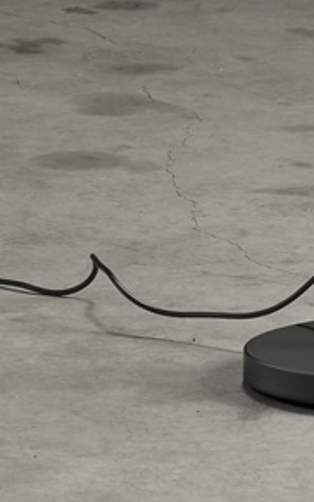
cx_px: 464
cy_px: -662
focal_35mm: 630
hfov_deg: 2.1
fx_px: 8622
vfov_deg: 3.3
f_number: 10
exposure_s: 1/60
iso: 100
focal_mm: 80
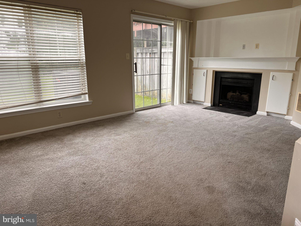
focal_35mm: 26
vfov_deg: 53.1
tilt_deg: -13.5
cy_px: 113
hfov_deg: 67.3
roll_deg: -1.0
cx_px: 150
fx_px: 226
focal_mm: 5.7
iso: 32
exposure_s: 1/147
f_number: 1.5
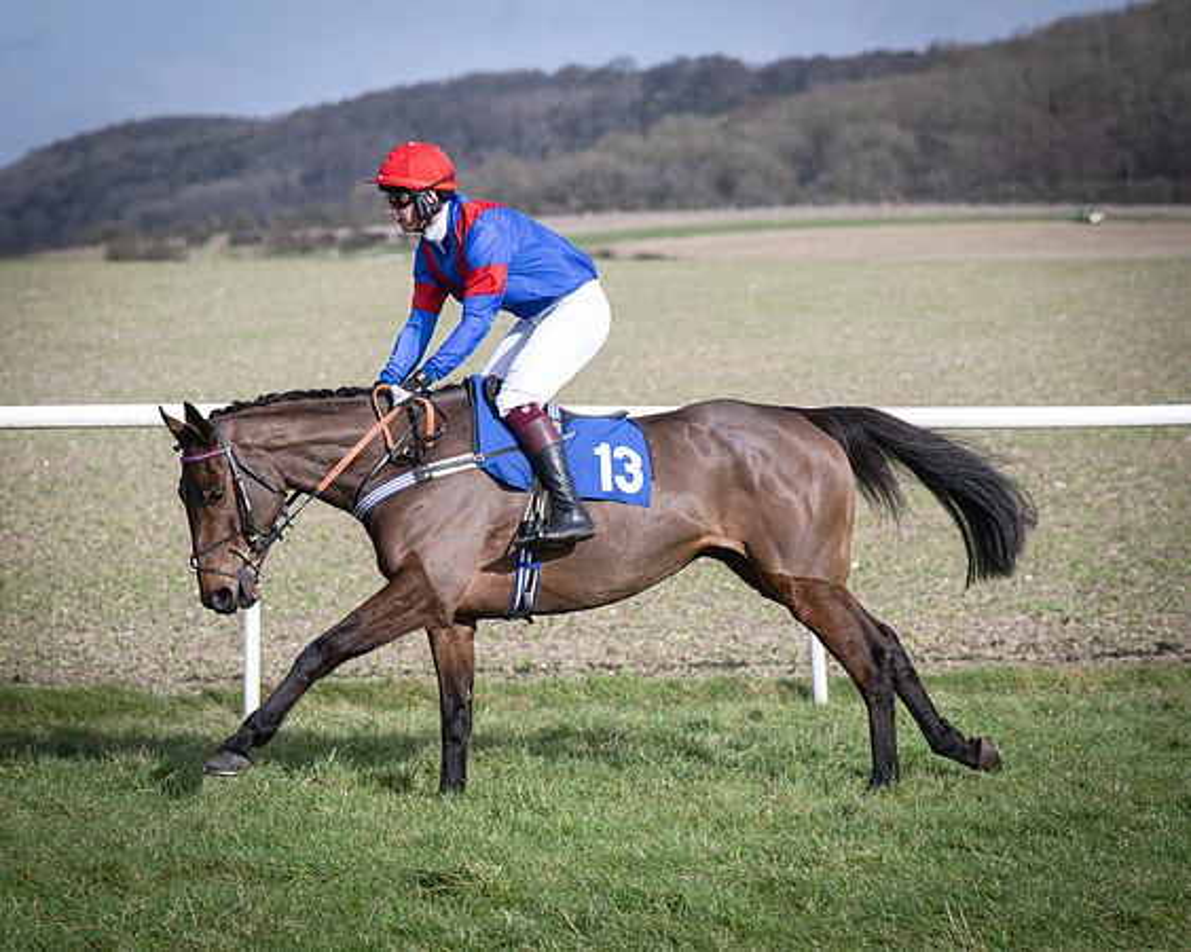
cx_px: 465
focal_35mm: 171
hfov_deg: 11.3
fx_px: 6025
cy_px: 694
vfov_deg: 9.0
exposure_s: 1/2000
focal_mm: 102
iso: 200
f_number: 4
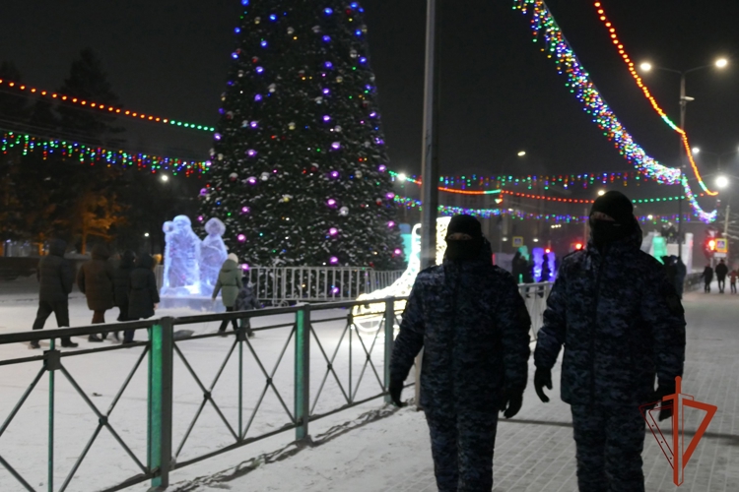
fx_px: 1006
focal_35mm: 49
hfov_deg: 40.3
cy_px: 246
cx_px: 370
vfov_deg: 27.5
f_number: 3.3
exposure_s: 1/25
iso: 1600
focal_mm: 17.83
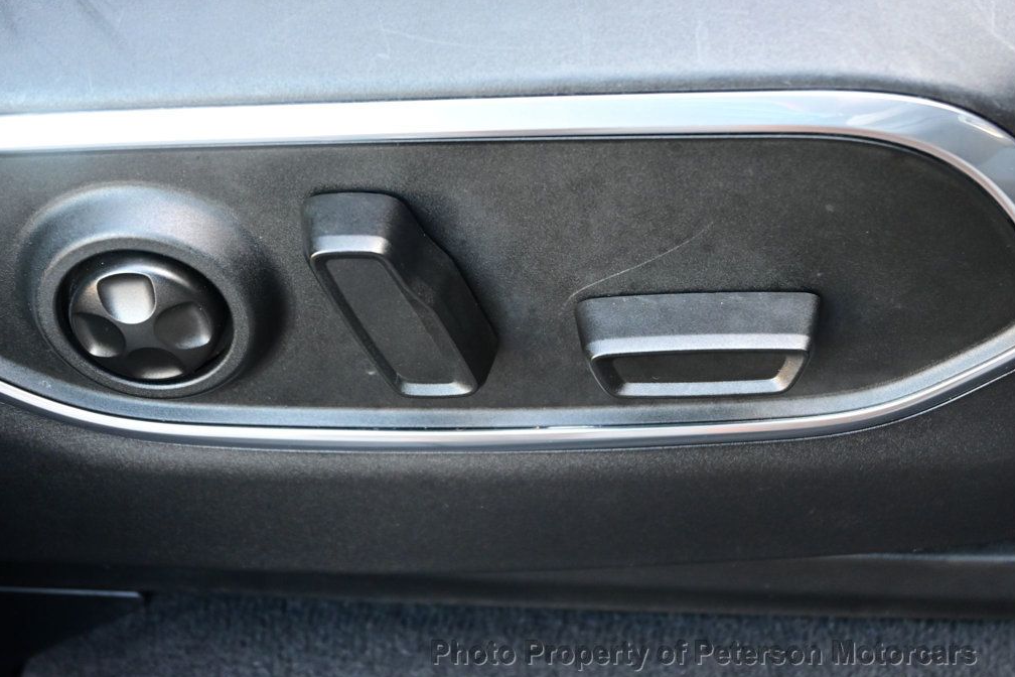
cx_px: 514
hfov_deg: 31.4
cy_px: 340
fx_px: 1804
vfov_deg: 21.2
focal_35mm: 64
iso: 2000
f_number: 5.6
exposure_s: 1/60
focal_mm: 42
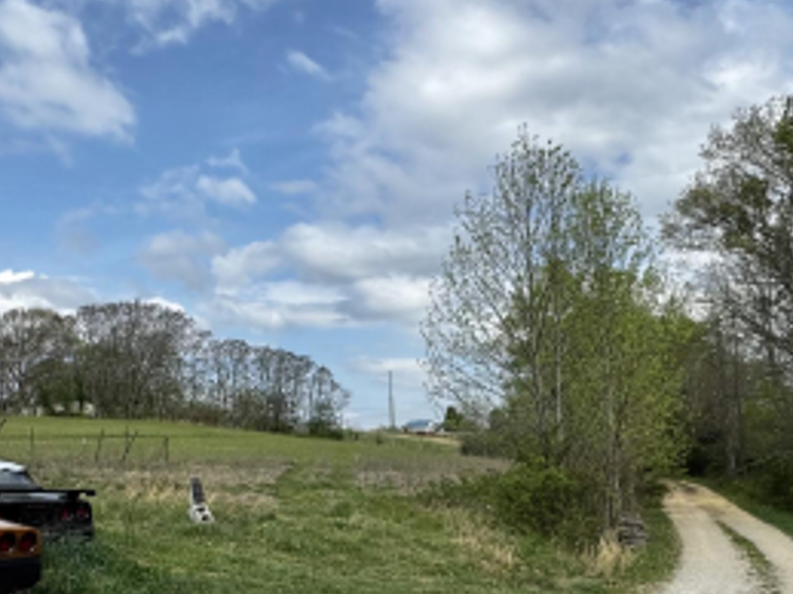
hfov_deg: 51.0
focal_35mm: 36
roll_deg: +1.1
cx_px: 317
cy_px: 346
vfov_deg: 39.5
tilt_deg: +7.3
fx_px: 824
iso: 50
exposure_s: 1/2415
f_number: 2.2
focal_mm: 2.22
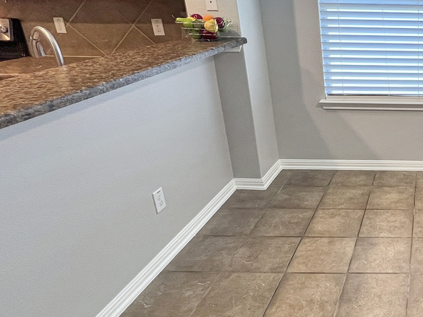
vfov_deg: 44.1
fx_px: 391
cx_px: 437
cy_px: 140
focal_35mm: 32
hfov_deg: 46.1
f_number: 1.8
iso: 200
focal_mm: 1.57
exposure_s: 1/60
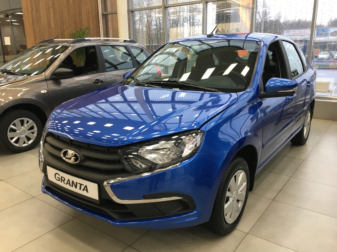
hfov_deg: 61.7
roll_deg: -0.2
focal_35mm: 29
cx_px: 168
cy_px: 126
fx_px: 282
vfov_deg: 48.2
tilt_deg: -14.0
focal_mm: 4.15
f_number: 2.2
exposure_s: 1/33
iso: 80
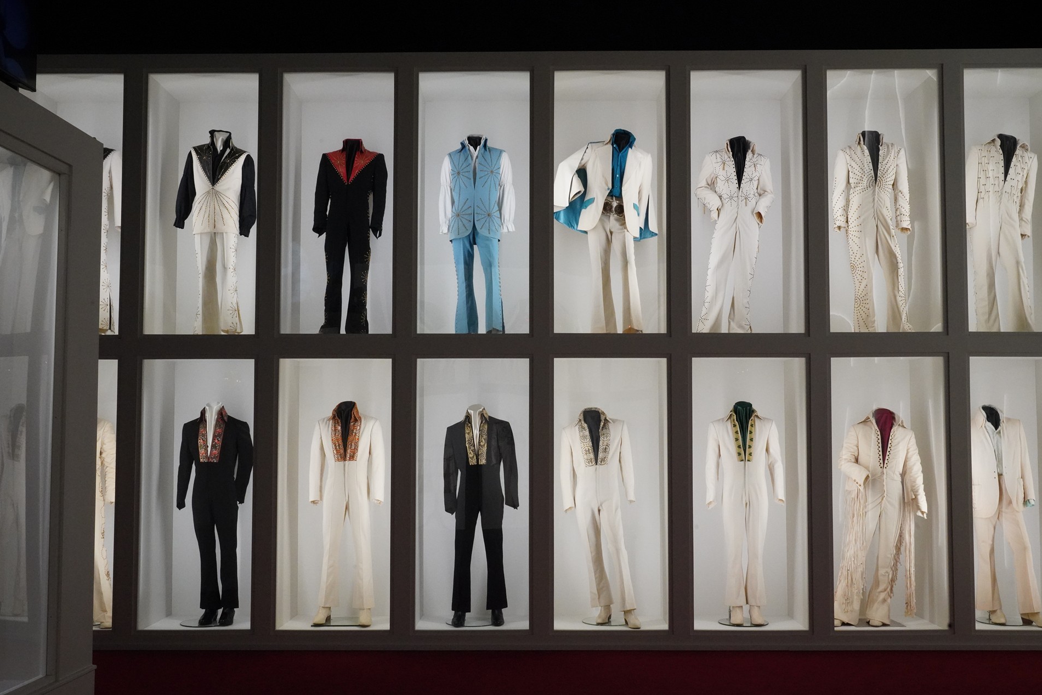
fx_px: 1158
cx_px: 530
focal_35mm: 40
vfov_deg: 33.4
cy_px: 364
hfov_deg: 48.5
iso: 8000
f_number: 22
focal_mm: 38
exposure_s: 1/100
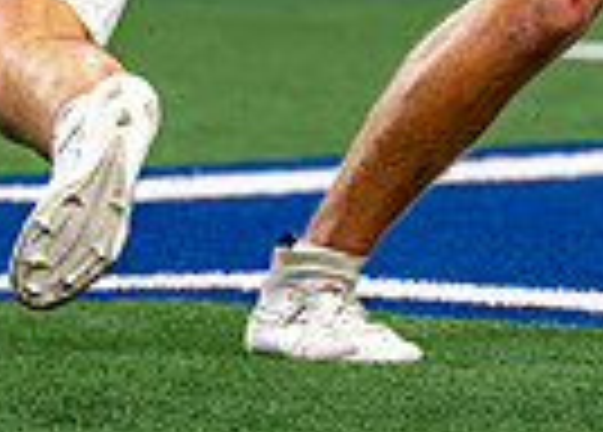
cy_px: -170
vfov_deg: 1.0
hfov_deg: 1.4
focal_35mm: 1425
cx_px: 160
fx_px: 24429
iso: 5000
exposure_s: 1/2000
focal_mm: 200
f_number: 2.8
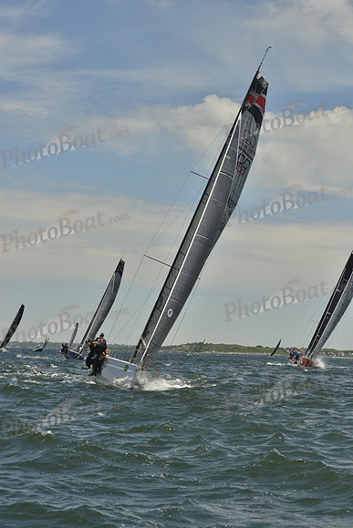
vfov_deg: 21.5
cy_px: 264
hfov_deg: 14.4
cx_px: 176
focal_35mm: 95
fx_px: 1396
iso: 280
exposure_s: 1/1600
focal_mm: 95
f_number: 9
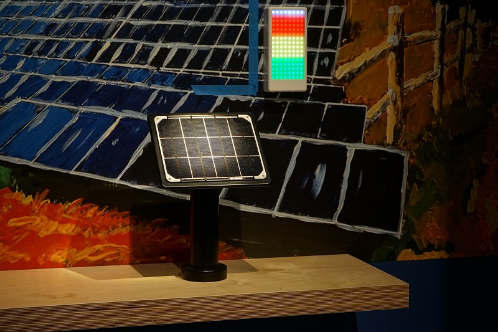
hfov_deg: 28.1
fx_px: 996
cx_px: 221
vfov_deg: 18.9
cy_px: 154
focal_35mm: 72
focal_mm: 64
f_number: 5.6
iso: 1600
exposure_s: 1/80
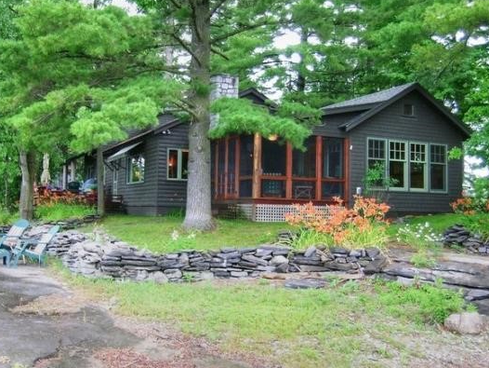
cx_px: 228
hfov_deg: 43.8
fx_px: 608
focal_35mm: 43
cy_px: 184
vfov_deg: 33.6
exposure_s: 1/33.9
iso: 50
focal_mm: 8
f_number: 3.1
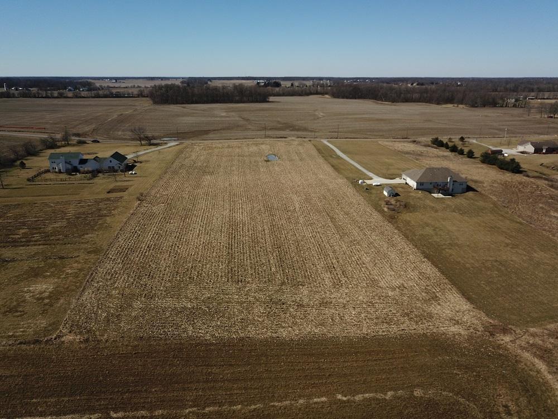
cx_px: 279
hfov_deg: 67.3
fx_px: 419
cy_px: 210
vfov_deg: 53.1
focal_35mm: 26
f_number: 2.2
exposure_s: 1/2353
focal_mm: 4.73
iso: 100
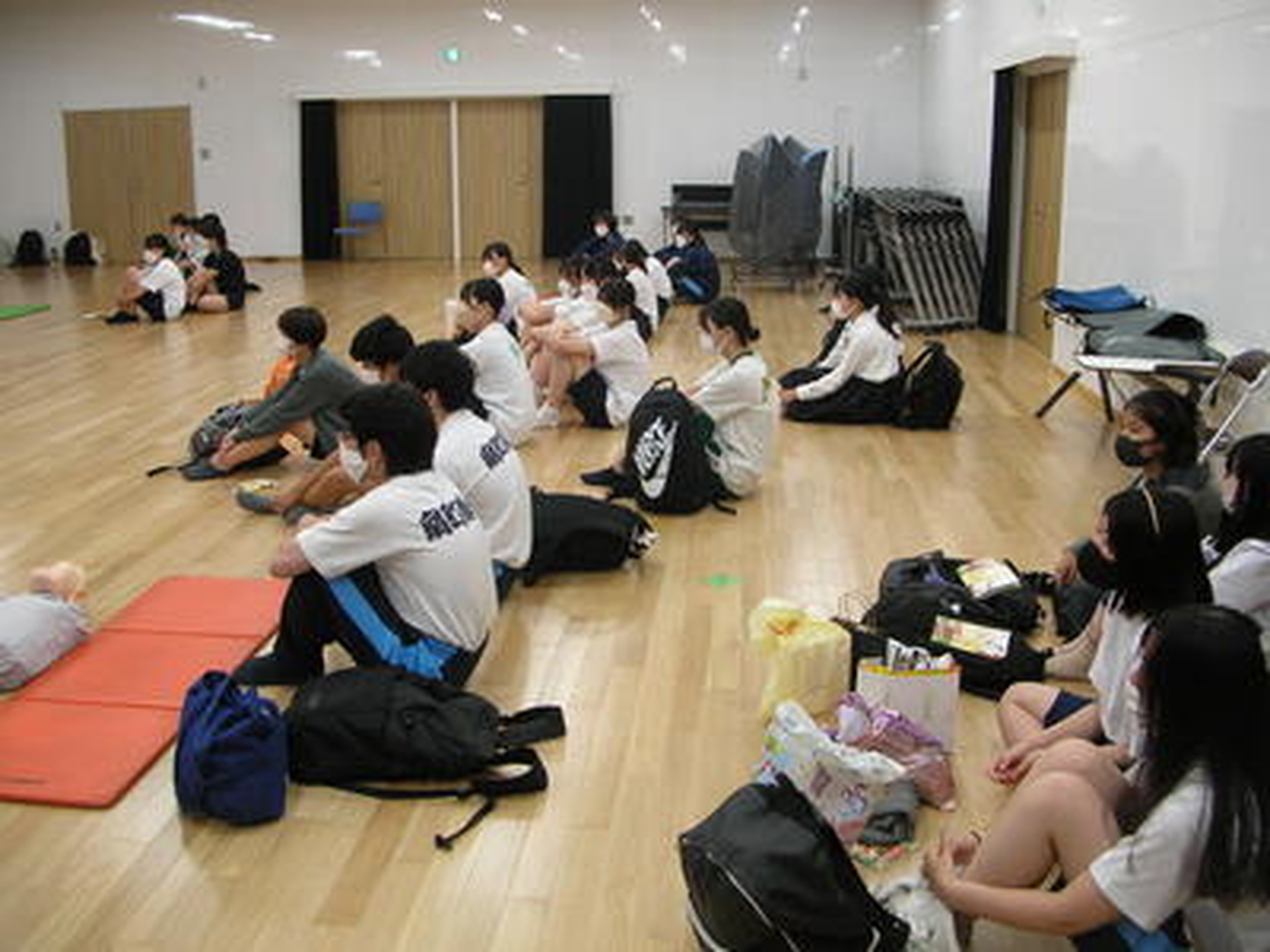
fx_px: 1284
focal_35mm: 35
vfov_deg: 40.7
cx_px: 635
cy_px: 476
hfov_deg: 52.6
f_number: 2.8
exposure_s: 1/15
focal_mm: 5.8
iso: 50
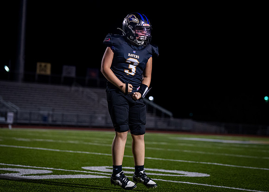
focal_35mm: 127
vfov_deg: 11.3
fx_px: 967
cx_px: 150
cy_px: 83
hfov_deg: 15.8
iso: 2500
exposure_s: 1/1000
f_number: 2.8
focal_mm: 101
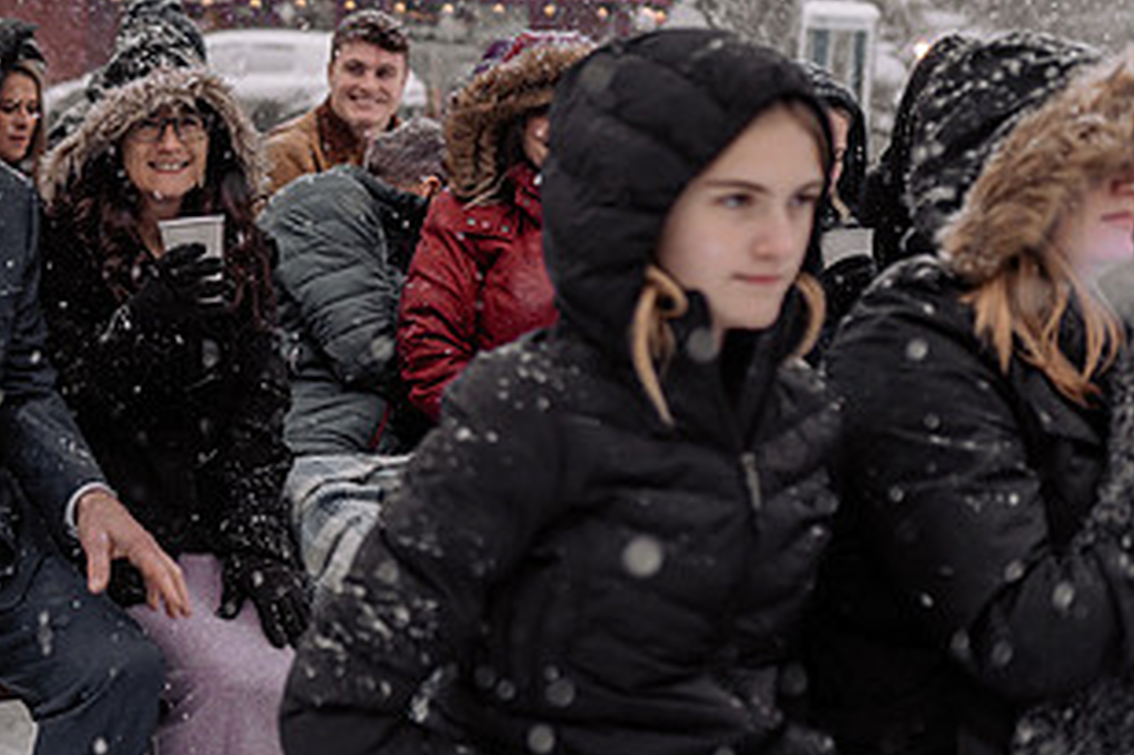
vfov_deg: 20.4
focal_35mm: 66
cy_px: 182
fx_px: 2078
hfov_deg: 29.2
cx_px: 107
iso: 200
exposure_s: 1/250
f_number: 2
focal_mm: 35
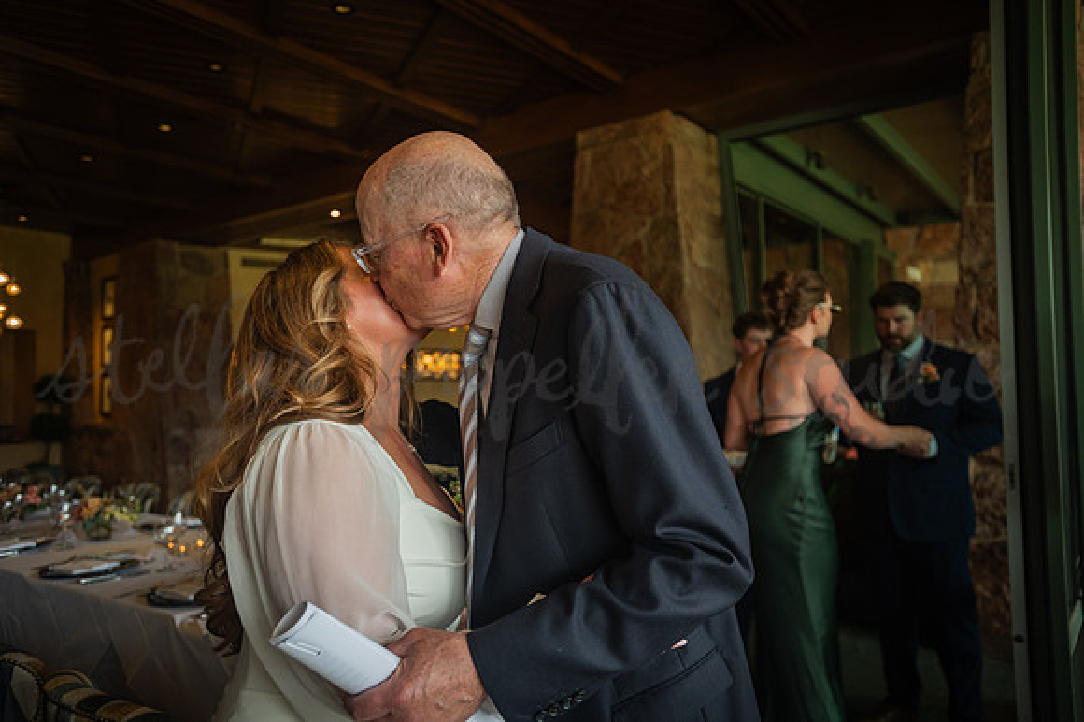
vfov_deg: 49.5
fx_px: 782
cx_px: 542
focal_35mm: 26
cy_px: 361
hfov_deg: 69.4
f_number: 2.8
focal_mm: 26
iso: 320
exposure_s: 1/200
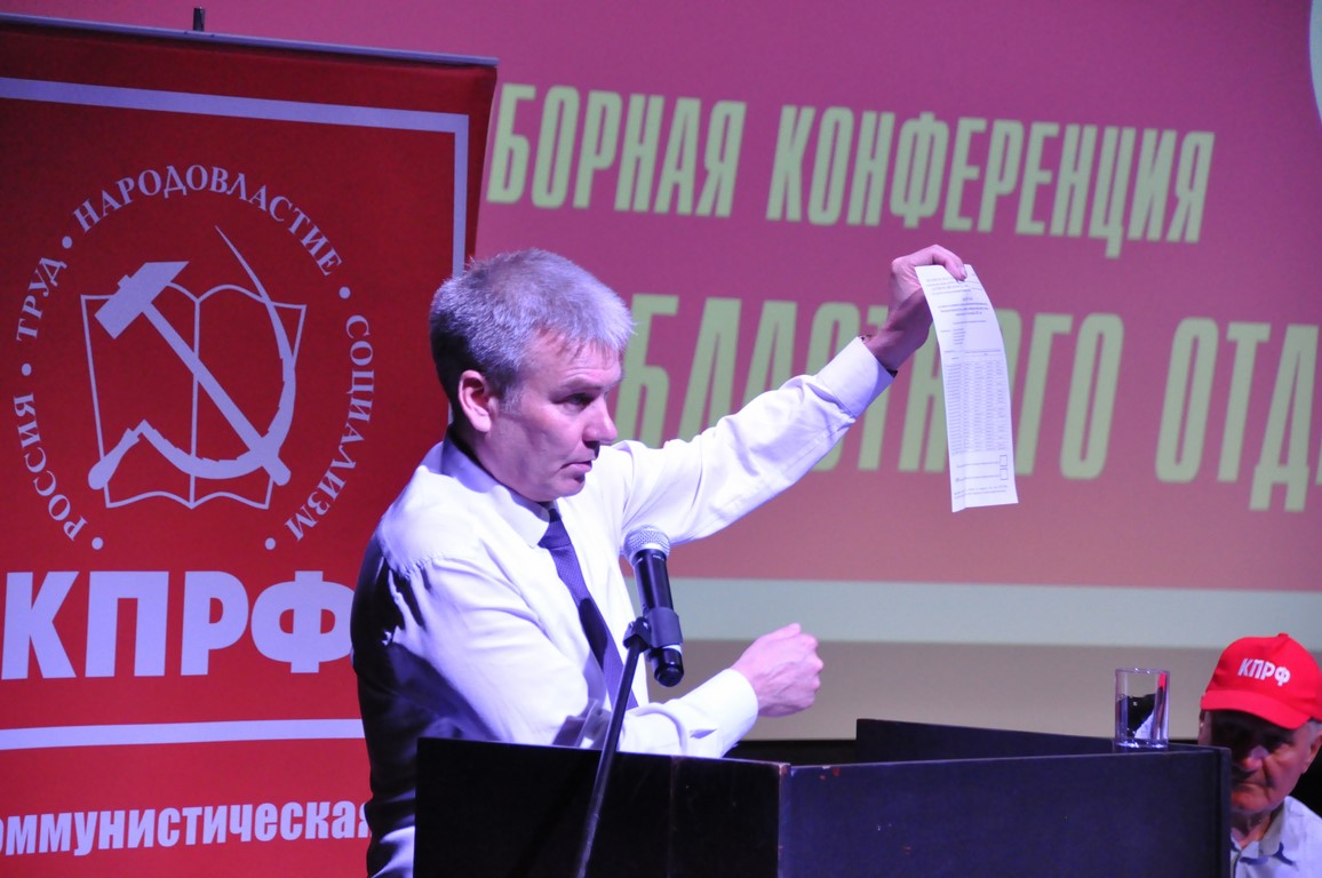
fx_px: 5777
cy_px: 439
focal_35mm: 158
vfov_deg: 8.7
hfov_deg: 13.1
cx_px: 661
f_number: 6.3
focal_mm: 105
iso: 3200
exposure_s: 1/125
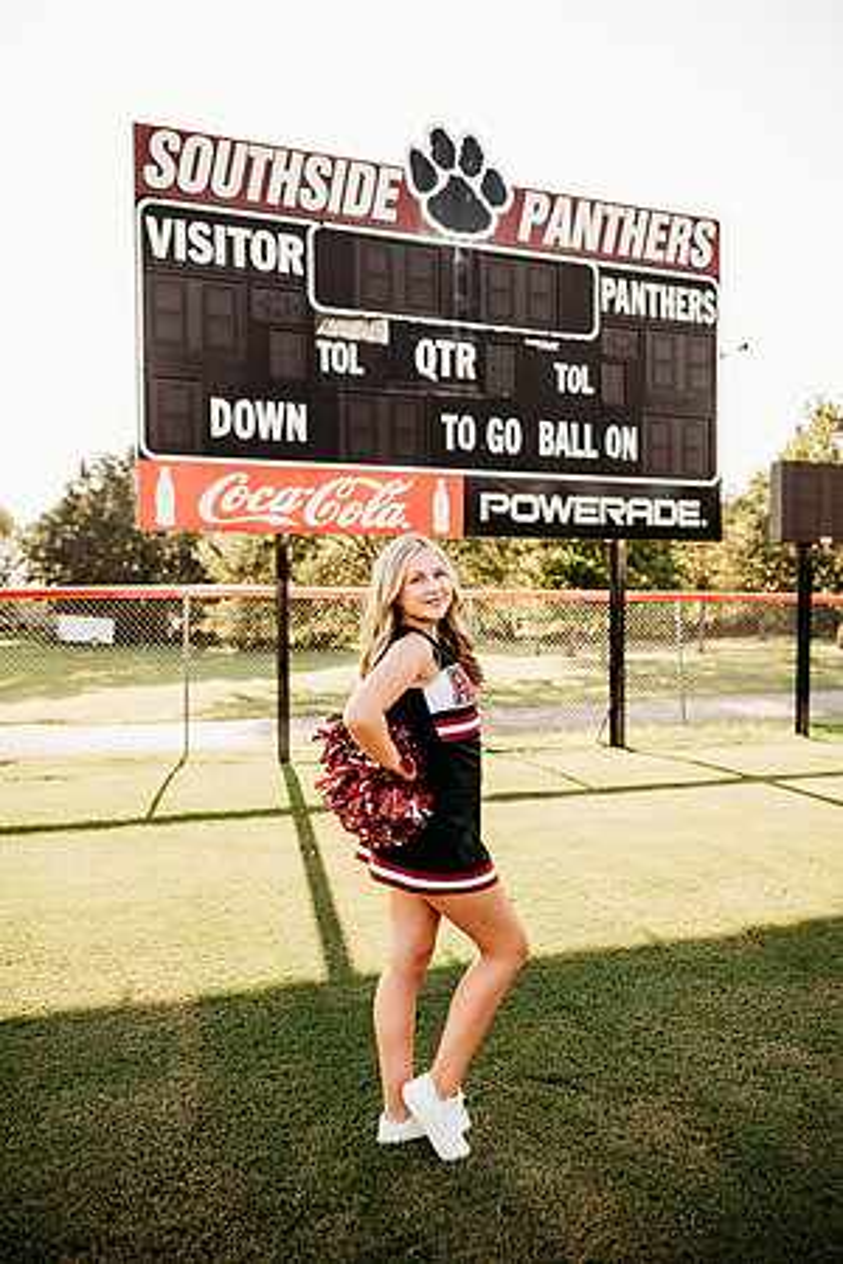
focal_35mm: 24
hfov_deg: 53.1
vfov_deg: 73.7
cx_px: 422
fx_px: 843
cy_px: 632
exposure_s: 1/640
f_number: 2.8
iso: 200
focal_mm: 24
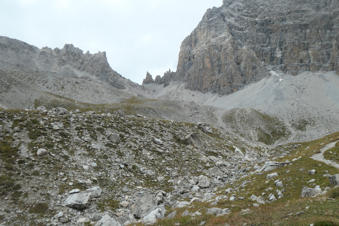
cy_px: 113
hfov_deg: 55.8
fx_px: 320
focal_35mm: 34
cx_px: 170
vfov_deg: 38.9
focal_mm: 12.5
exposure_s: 1/800
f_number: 4.5
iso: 200
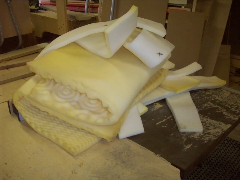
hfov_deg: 50.1
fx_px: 257
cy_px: 90
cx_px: 120
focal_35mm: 37
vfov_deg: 38.7
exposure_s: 1/64
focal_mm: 6.2
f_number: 2.8
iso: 200
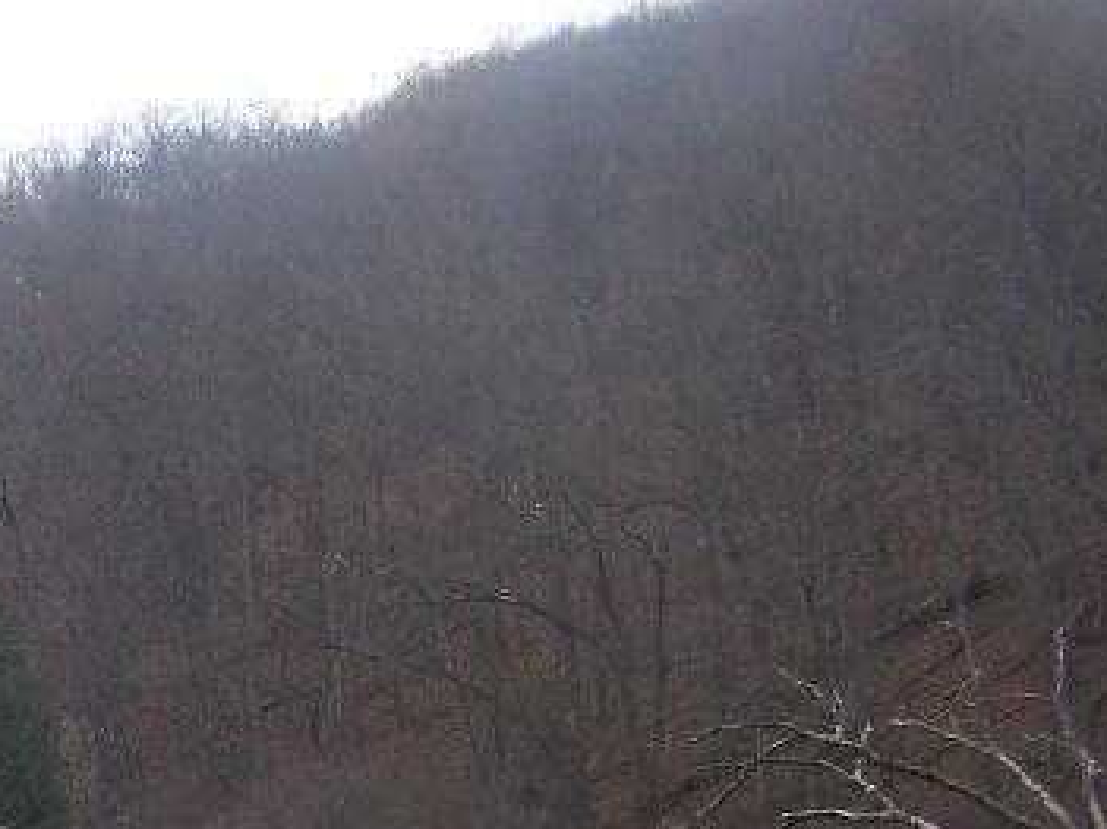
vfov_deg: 12.9
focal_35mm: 111
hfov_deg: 16.4
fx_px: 3549
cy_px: 1031
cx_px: -489
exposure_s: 1/320
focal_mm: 6.3
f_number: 2.8
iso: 100
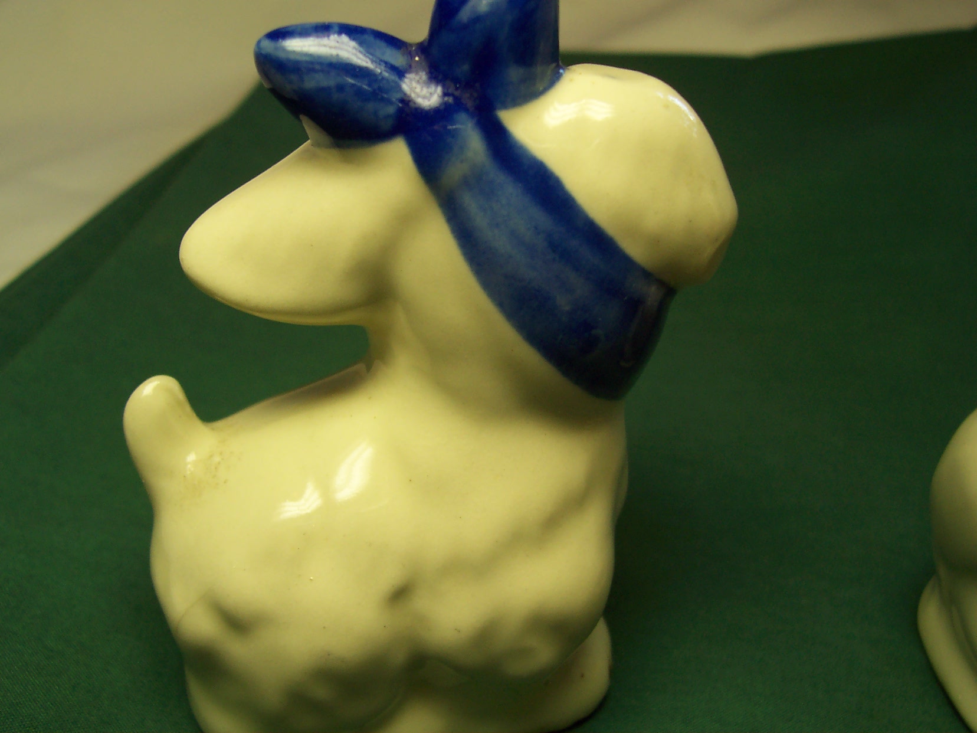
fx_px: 1044
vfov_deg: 38.7
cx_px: 488
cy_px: 366
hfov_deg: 50.1
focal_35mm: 37
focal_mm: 5.6
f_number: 2.8
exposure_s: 1/125
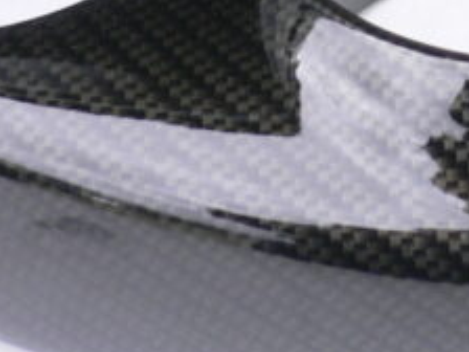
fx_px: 1694
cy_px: -197
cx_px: 513
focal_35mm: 125
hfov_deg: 15.4
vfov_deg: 11.3
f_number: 2.8
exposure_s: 1/80
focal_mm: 5.8
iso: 80
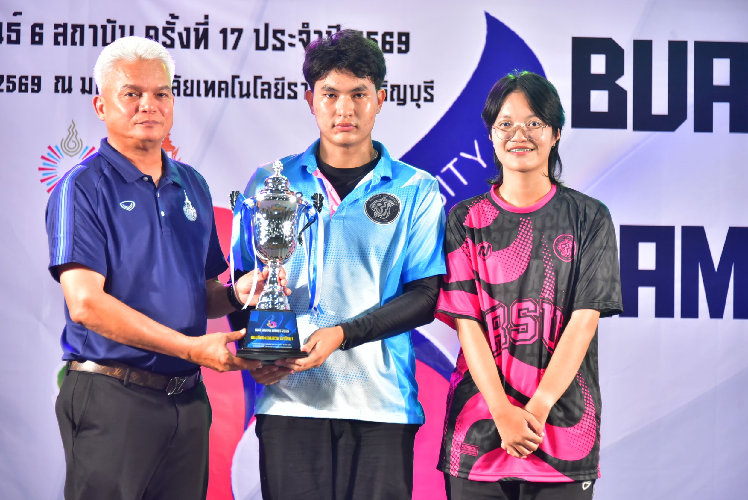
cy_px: 250
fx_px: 3118
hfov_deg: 13.7
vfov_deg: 9.2
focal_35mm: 150
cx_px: 374
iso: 3200
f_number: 5.6
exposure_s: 1/200
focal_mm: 150
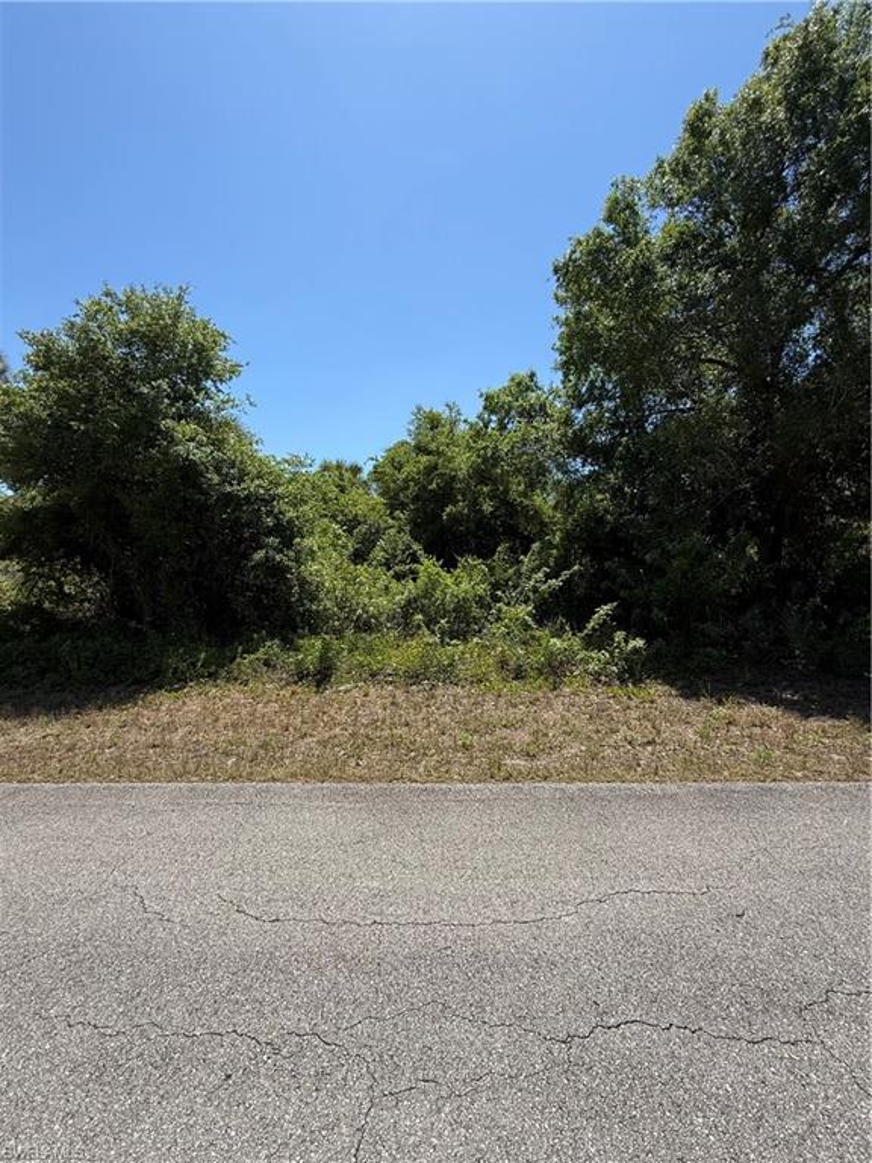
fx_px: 470
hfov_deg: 85.7
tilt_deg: +1.7
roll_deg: +0.8
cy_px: 582
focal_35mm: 14
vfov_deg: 102.1
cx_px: 436
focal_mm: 2.22
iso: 50
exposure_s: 1/1431
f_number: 2.2
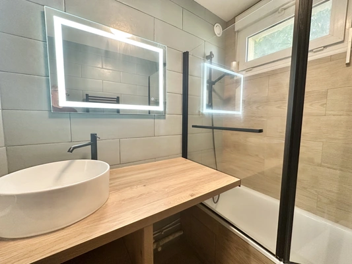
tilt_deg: -3.9
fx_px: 142
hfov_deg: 102.1
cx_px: 176
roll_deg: -0.2
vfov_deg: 85.7
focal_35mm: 14
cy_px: 132
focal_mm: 2.22
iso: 400
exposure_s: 1/50
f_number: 2.2
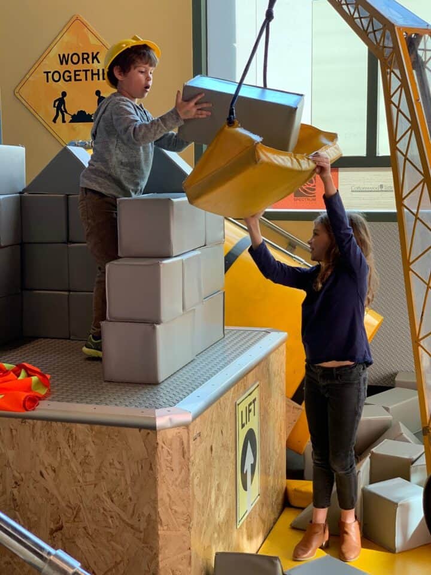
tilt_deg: -6.2
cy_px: 288
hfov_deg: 28.0
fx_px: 863
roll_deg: +0.6
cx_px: 216
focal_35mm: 52
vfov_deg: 36.8
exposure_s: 1/122
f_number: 2.4
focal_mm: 6
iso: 80
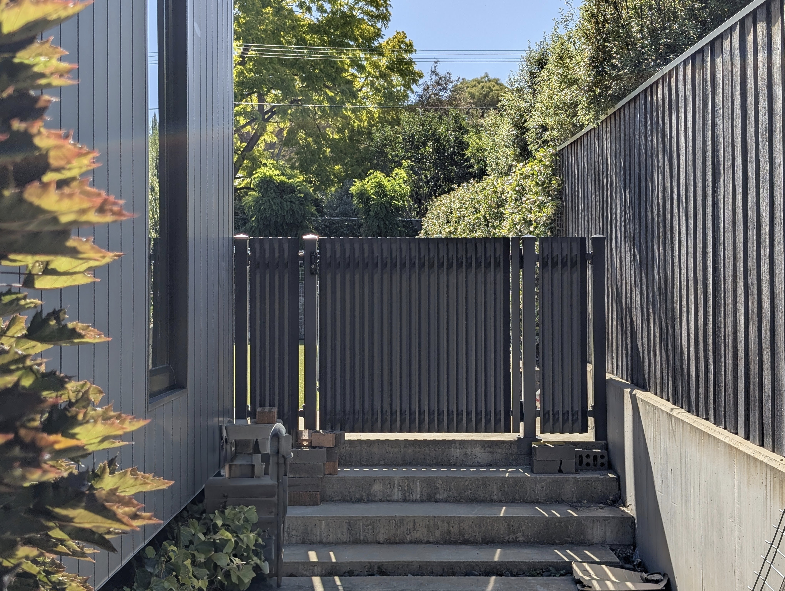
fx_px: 1113
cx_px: 392
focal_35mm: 49
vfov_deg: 29.7
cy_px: 296
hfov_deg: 38.9
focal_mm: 6.9
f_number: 1.68
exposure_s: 1/1166
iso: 21
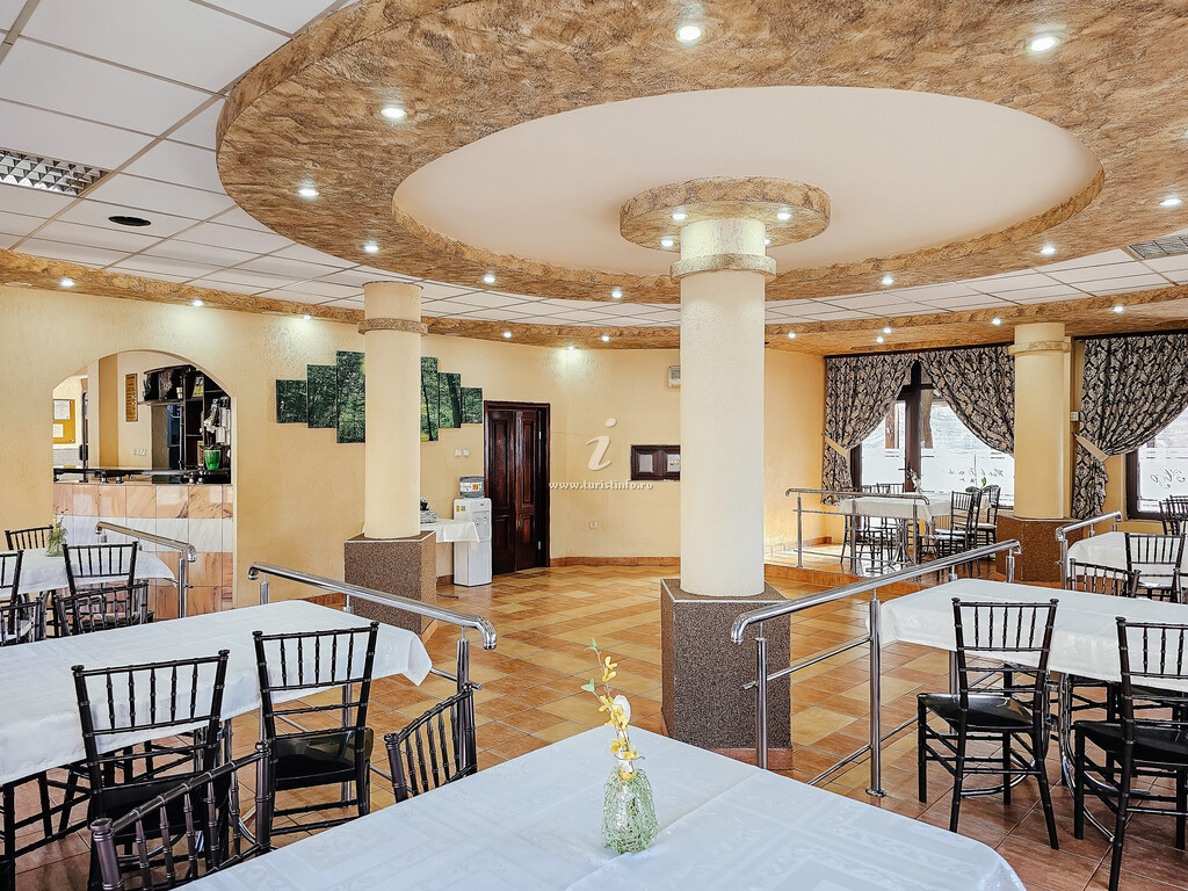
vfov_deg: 58.9
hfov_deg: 73.9
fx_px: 789
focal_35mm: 23
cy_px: 446
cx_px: 594
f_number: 1.7
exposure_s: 1/180
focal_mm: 6.3
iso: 125
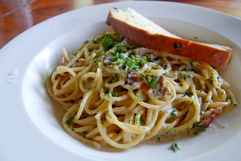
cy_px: 80
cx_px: 120
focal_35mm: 34
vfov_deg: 38.4
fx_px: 231
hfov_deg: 55.1
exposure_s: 1/60
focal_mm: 23
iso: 400
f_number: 4
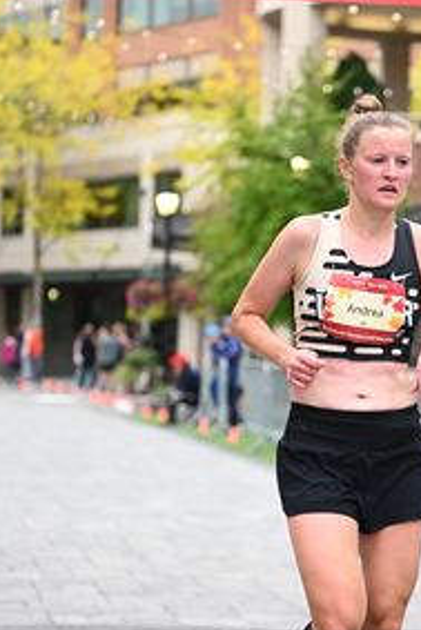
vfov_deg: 14.8
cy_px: 378
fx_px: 2418
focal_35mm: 138
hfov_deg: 9.9
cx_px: 391
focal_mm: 71
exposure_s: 1/1250
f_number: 2.8
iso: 1600
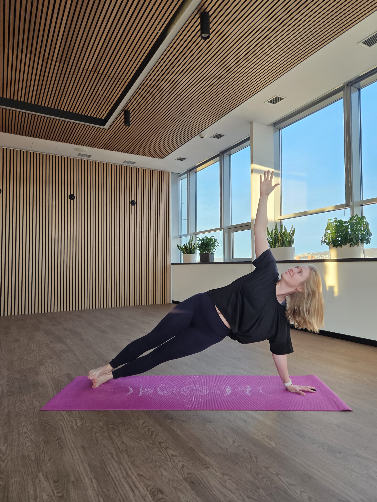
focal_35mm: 23
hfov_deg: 58.9
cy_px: 251
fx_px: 334
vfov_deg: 73.9
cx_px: 188
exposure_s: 1/180
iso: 160
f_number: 1.8
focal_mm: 5.4
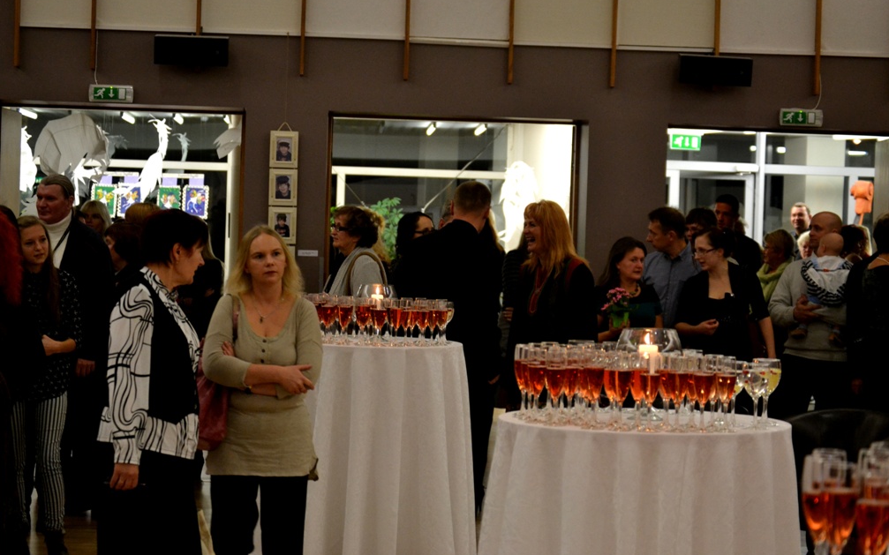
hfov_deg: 24.2
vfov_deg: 15.3
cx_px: 445
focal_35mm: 86
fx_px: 2072
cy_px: 262
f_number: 4
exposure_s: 1/60
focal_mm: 55
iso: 1400
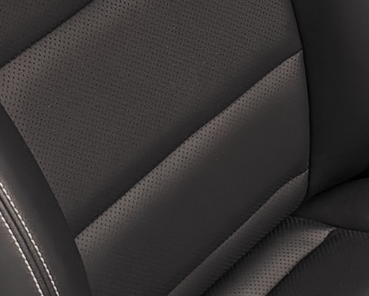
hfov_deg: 12.4
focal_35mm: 154
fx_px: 1682
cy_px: -13
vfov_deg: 9.9
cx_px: 344
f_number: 1.9
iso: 640
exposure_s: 1/38.1
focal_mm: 8.7
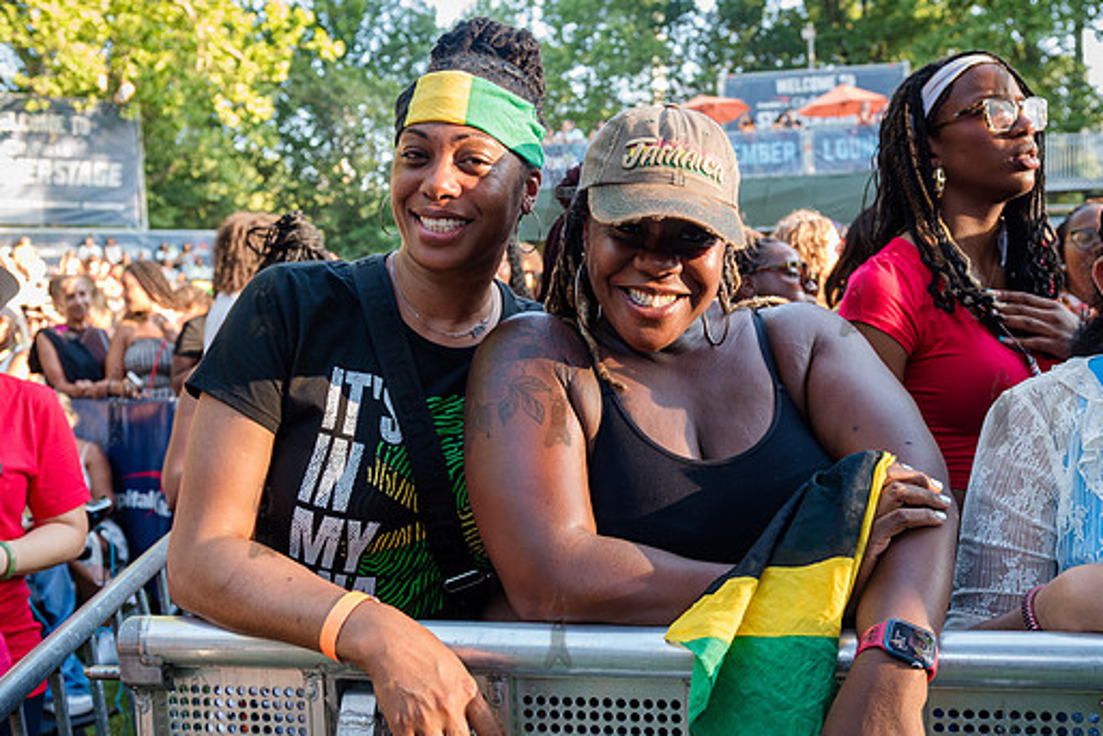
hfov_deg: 50.6
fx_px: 1165
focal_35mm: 38
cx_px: 615
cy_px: 367
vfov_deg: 35.1
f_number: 3.5
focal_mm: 29
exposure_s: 1/100
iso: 400
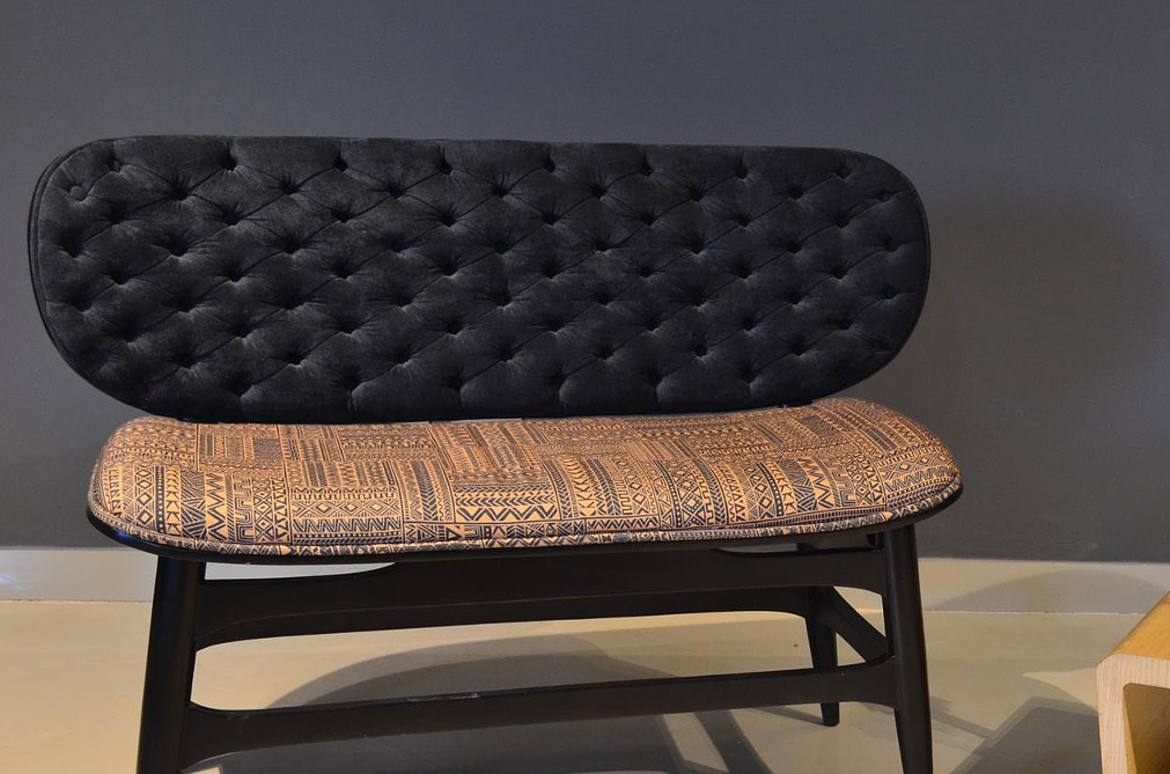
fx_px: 1848
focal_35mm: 57
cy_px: 528
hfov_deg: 34.3
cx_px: 892
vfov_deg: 23.5
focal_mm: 24
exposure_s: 1/8
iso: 800
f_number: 5.6
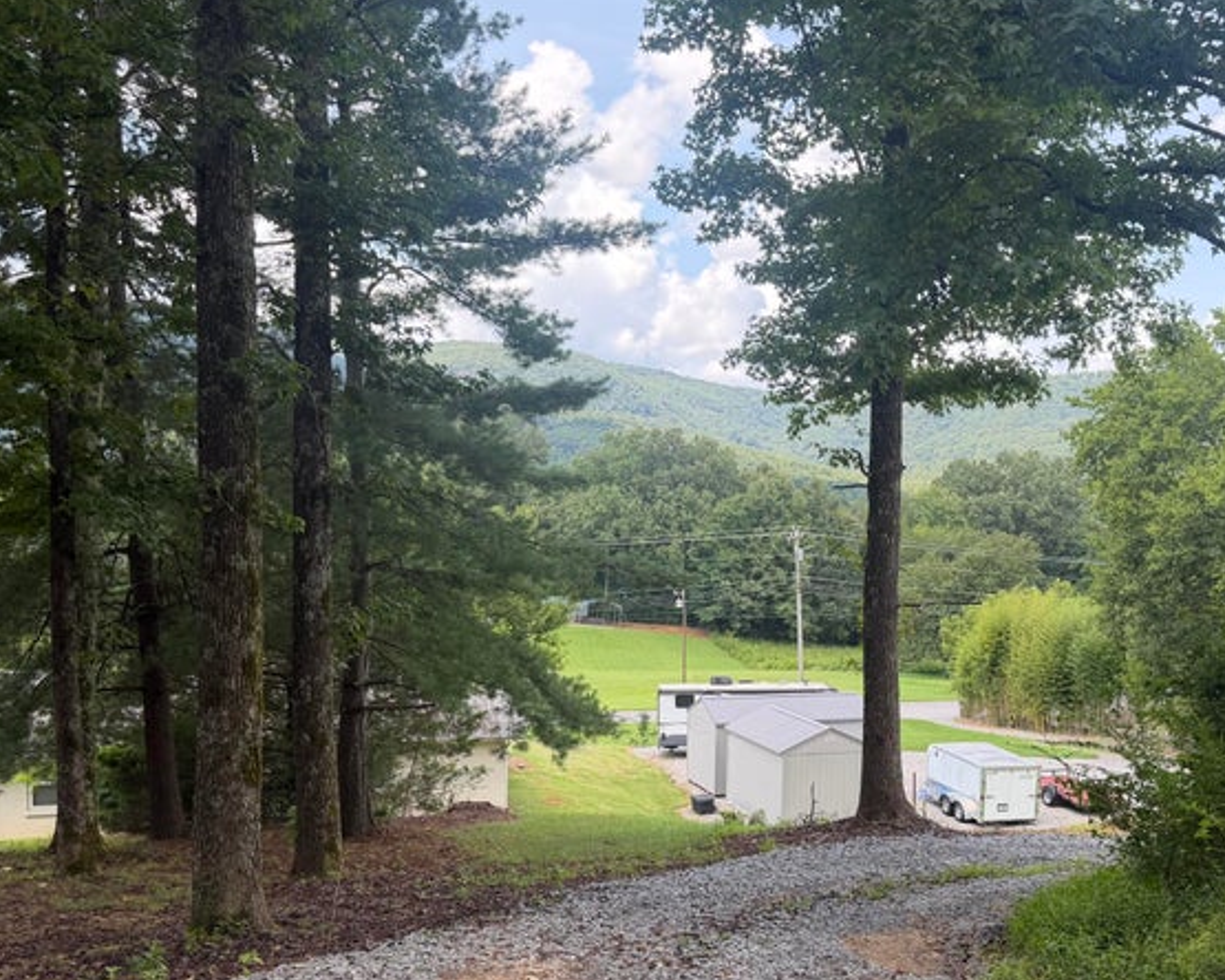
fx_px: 1305
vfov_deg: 40.9
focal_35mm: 36
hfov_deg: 49.8
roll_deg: +0.2
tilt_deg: -4.0
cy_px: 605
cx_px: 763
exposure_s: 1/715
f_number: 1.78
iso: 100
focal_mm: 6.76
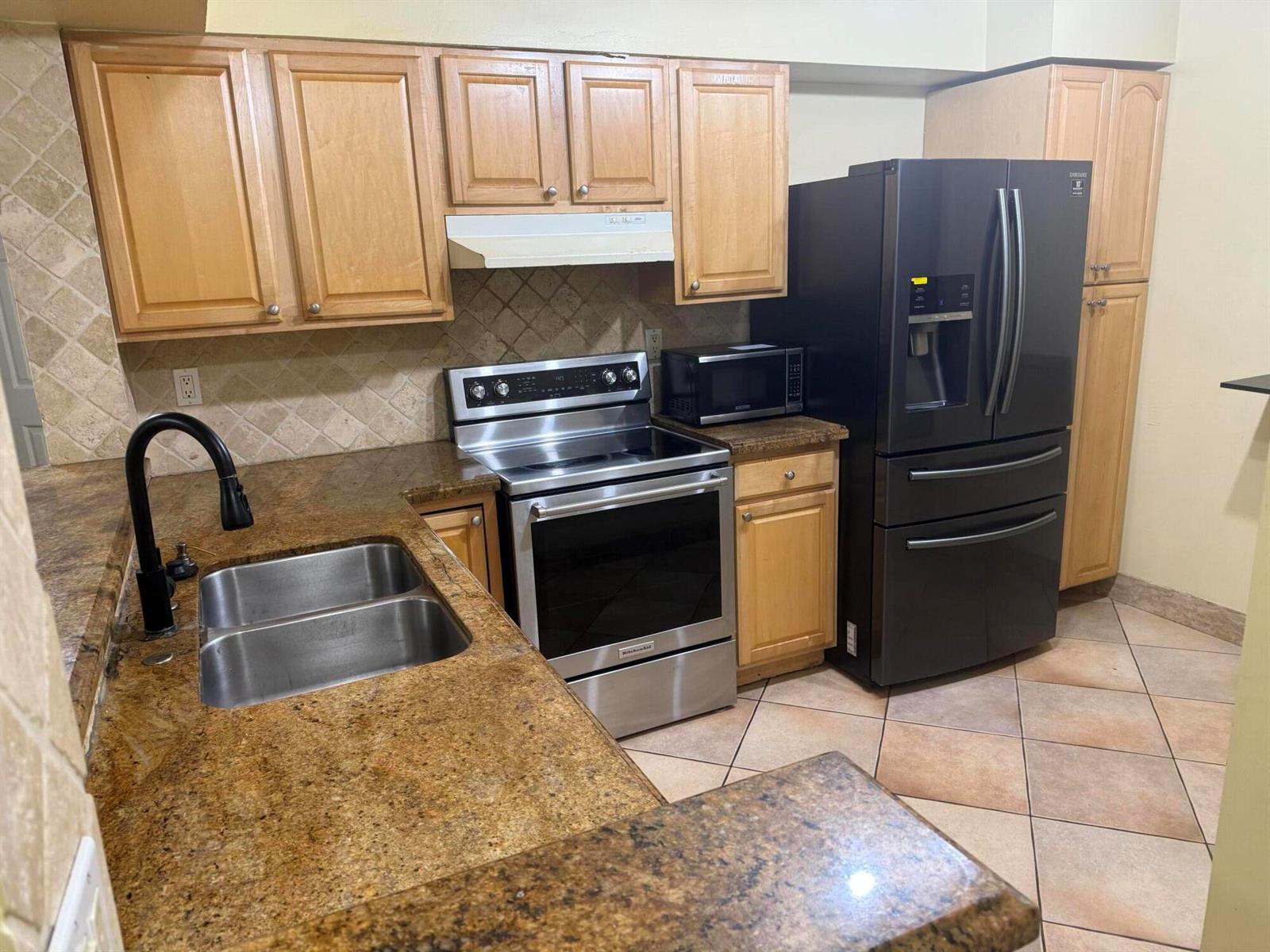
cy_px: 476
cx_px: 635
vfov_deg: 56.8
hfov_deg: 71.6
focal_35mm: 24
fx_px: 881
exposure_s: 1/60
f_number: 1.78
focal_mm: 6.76
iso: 200
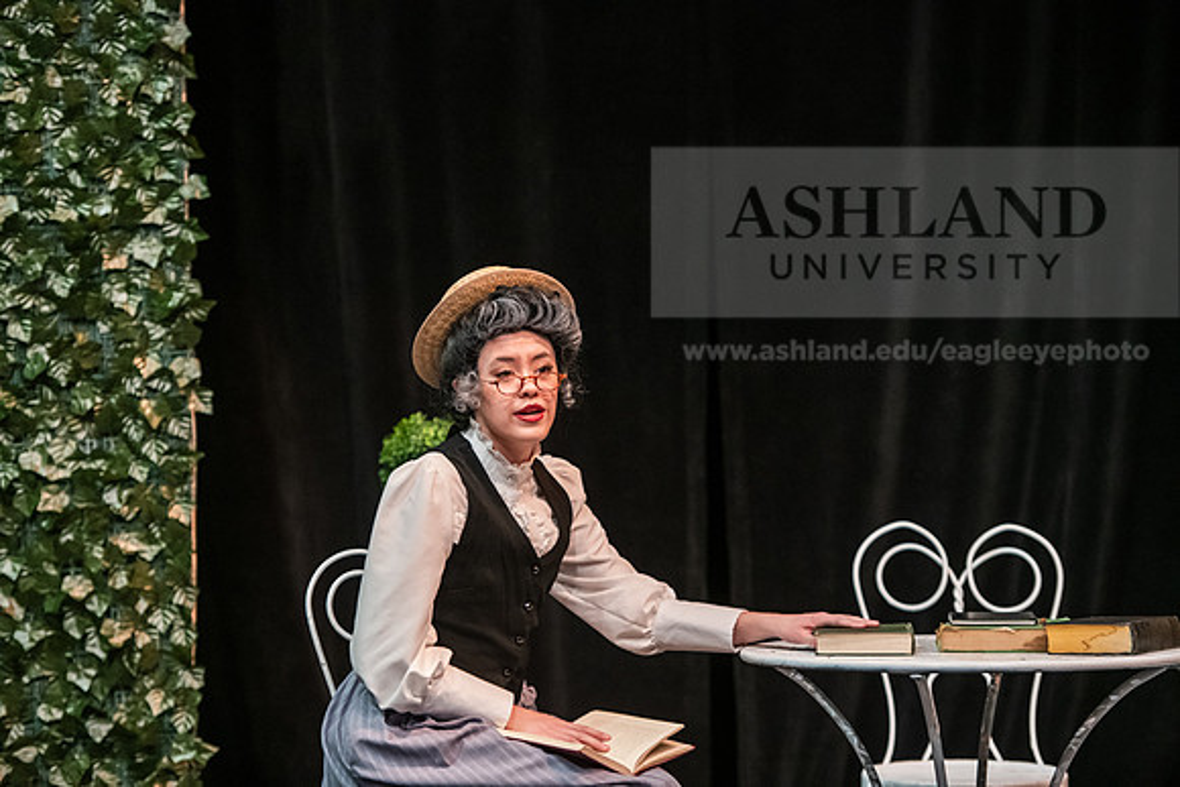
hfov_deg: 15.2
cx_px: 590
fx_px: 4426
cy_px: 394
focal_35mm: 135
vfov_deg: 10.2
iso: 3200
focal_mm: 135
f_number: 3.2
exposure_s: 1/200
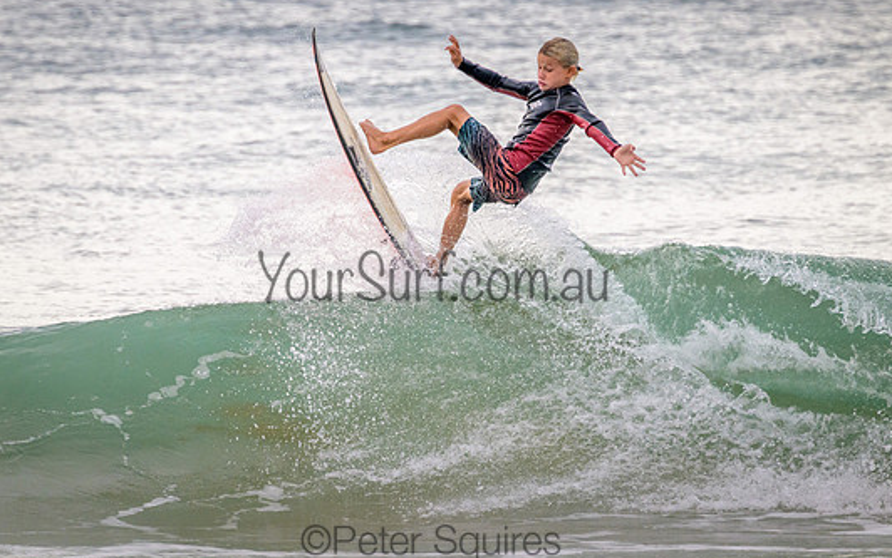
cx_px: 431
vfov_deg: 1.5
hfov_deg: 2.4
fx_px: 21621
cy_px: 262
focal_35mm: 889
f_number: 11
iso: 2000
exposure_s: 1/2000
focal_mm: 800
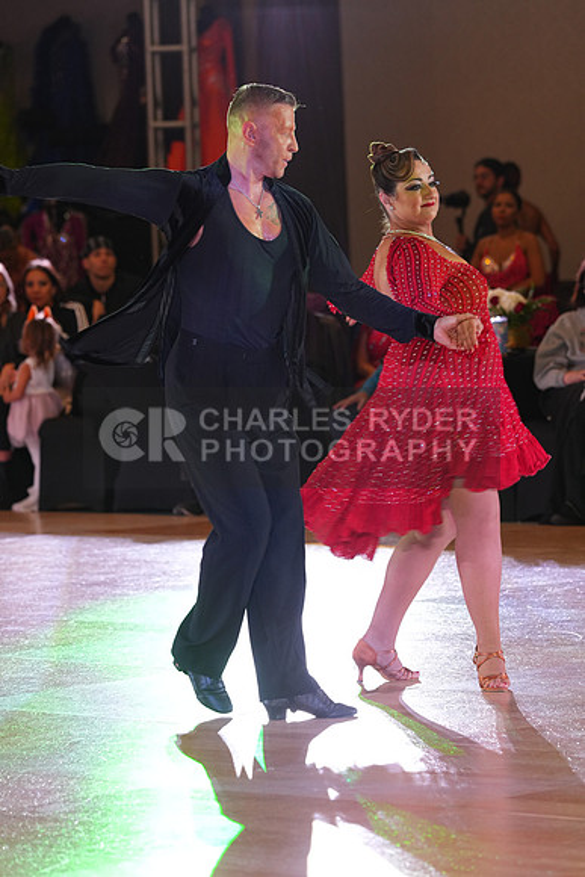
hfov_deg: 7.7
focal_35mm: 179
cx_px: 292
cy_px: 438
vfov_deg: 11.5
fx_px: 4360
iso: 1250
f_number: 5
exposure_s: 1/100
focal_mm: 179
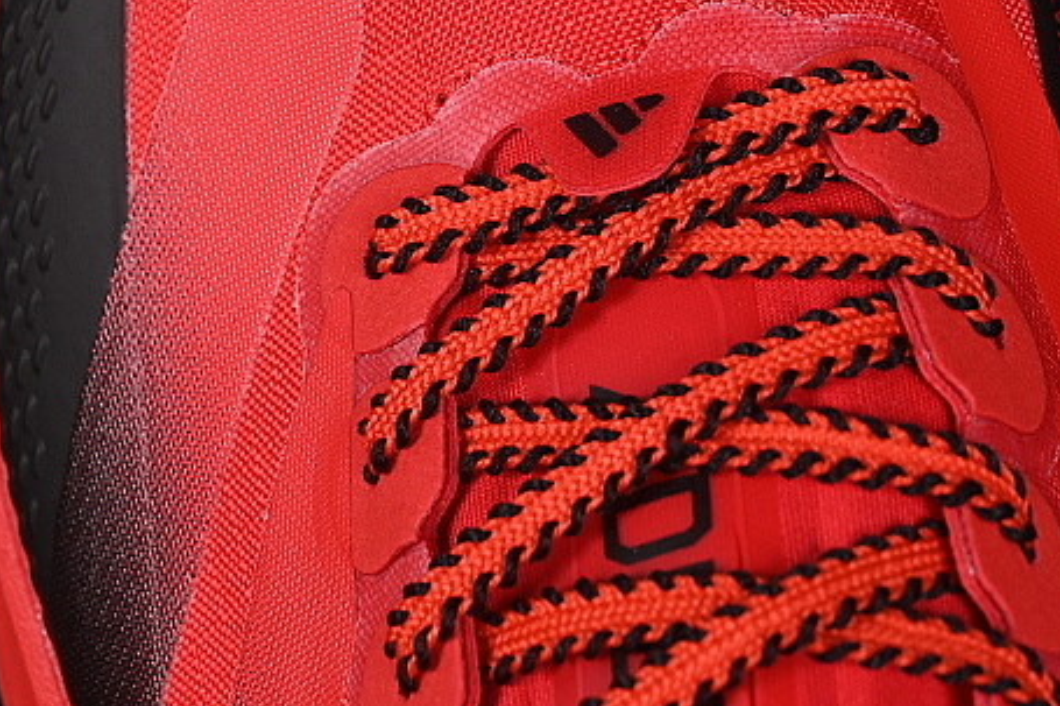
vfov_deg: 7.7
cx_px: 527
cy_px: 14
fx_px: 5239
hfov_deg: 11.6
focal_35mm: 178
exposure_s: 1/80
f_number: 7.1
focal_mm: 50
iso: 160
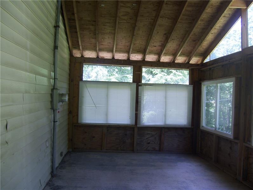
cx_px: 126
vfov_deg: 39.7
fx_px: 263
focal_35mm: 36
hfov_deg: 51.3
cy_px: 95
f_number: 2.7
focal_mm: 6
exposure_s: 1/50
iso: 80
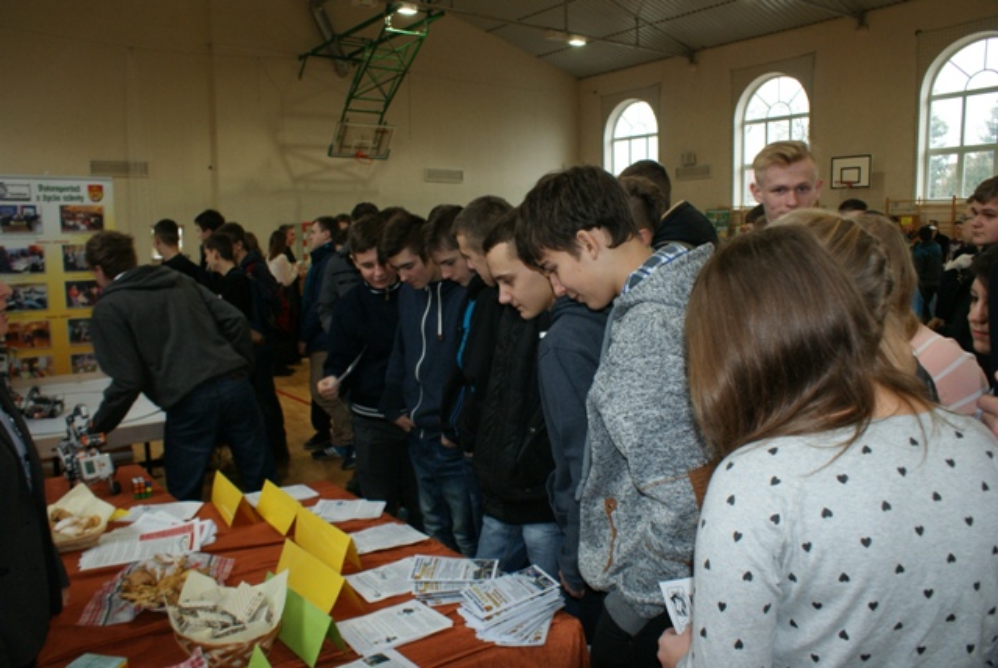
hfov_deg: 67.3
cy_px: 334
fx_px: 749
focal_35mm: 27
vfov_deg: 48.0
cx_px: 499
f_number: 5.6
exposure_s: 1/60
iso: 400
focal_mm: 18
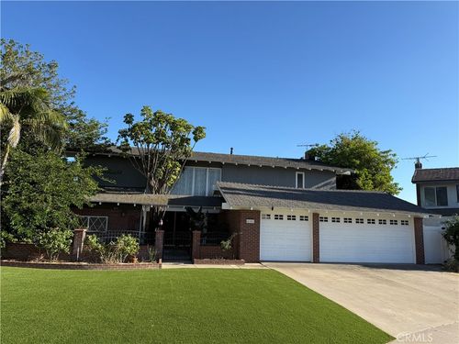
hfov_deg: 71.6
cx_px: 230
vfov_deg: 56.8
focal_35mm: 24
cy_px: 172
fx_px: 318
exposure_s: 1/3021
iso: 80
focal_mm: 6.76
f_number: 1.78
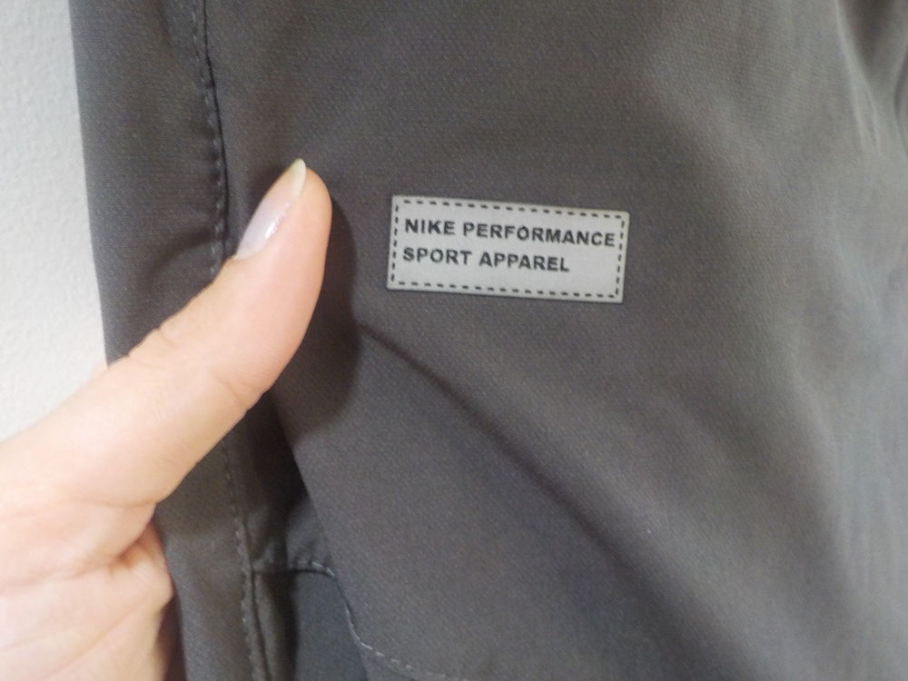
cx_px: 454
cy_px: 340
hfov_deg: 60.0
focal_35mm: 30
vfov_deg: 46.8
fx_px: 787
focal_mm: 4.1
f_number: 3.3
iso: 450
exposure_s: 1/8
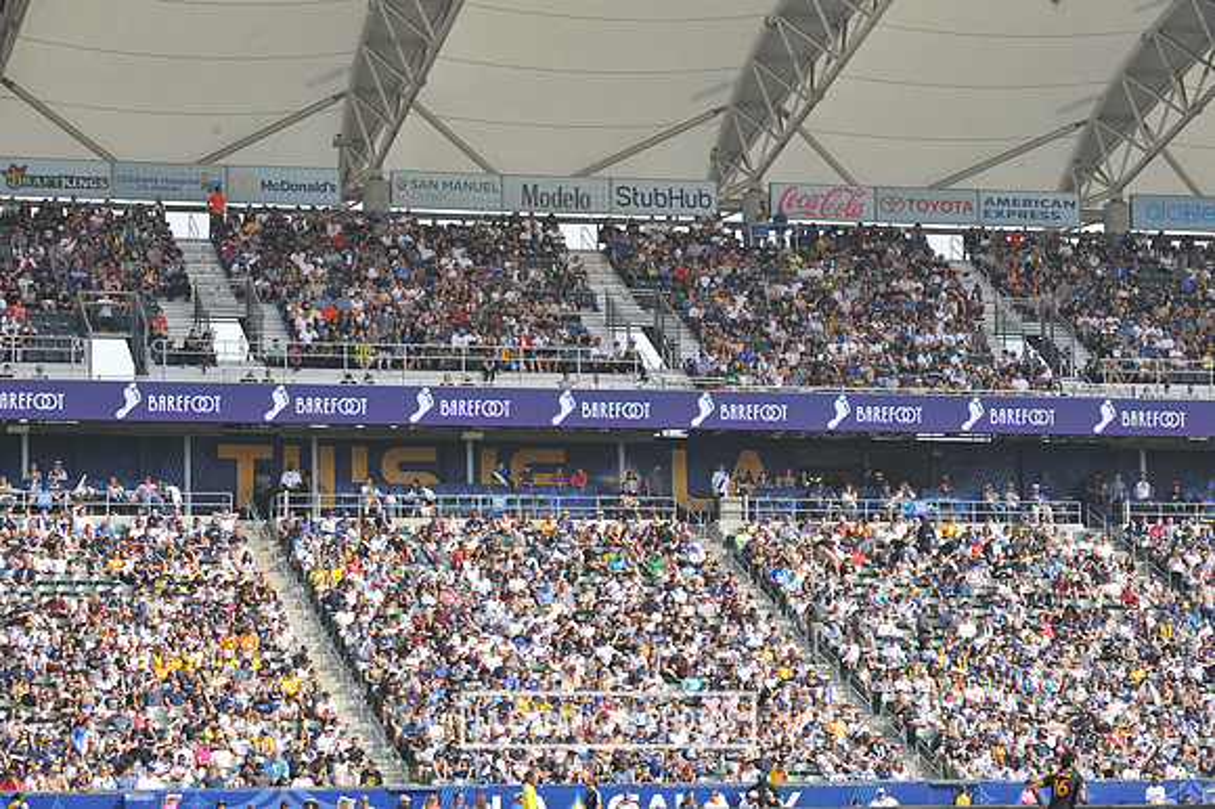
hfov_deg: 18.6
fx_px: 3710
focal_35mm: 110
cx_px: 608
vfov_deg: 12.4
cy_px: 404
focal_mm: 110
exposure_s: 1/320
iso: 250
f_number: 9
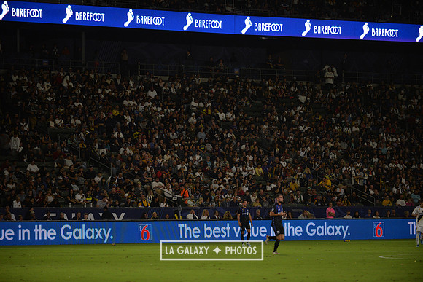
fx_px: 2350
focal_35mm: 200
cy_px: 141
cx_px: 212
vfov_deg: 6.9
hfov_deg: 10.3
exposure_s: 1/2000
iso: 1600
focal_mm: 200
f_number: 2.8
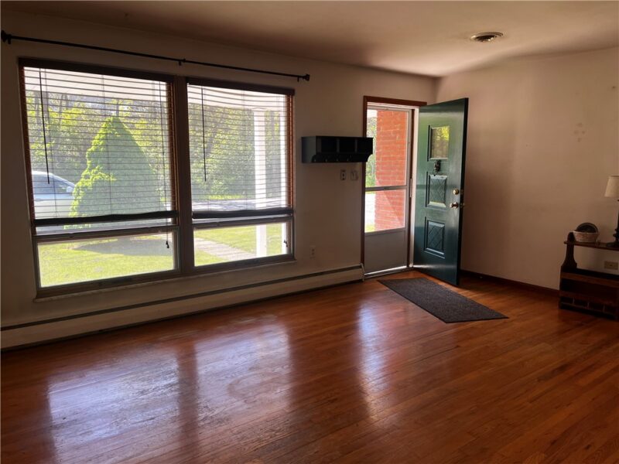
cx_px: 310
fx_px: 465
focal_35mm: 26
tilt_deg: -8.2
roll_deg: +0.6
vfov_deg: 53.1
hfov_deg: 67.3
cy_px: 232
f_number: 1.6
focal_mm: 5.1
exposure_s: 1/146
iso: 40
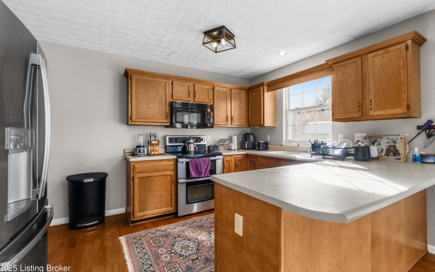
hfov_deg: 97.8
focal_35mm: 16
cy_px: 130
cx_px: 219
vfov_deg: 71.2
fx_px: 190
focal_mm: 10
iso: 400
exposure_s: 1/30
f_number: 8
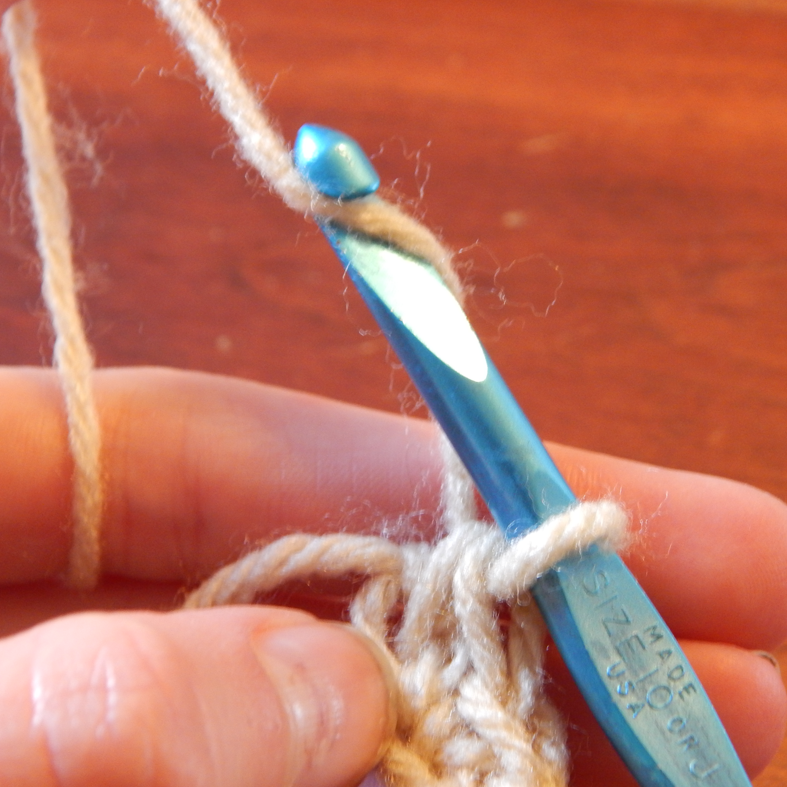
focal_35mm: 72
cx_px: 373
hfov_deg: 24.0
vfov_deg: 24.0
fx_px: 1852
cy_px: 394
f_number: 4
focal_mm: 10.9
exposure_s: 1/13
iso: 400
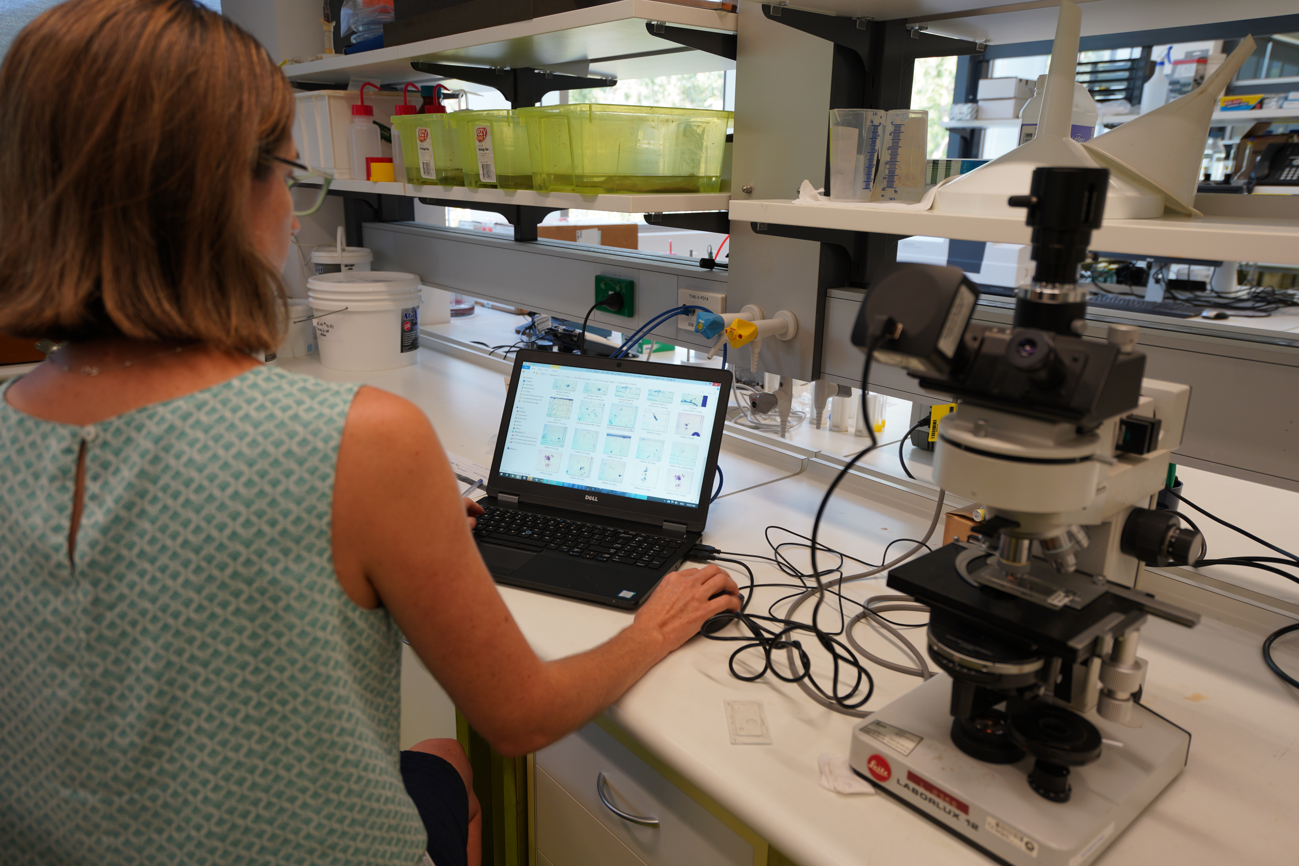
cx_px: 650
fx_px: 902
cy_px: 433
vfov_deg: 51.3
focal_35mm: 25
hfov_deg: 71.5
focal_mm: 25
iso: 200
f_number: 4
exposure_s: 1/30
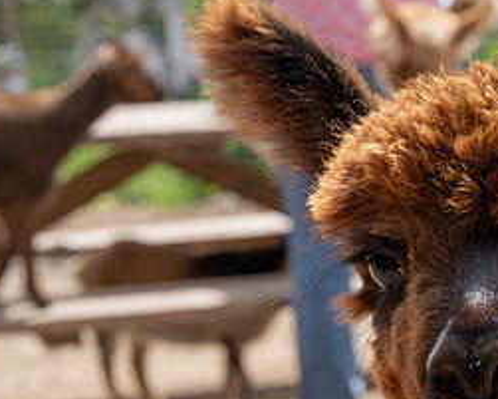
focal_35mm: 139
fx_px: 2050
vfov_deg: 11.1
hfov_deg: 13.5
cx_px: 593
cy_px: 313
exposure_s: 1/640
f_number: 7.1
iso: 200
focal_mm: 48
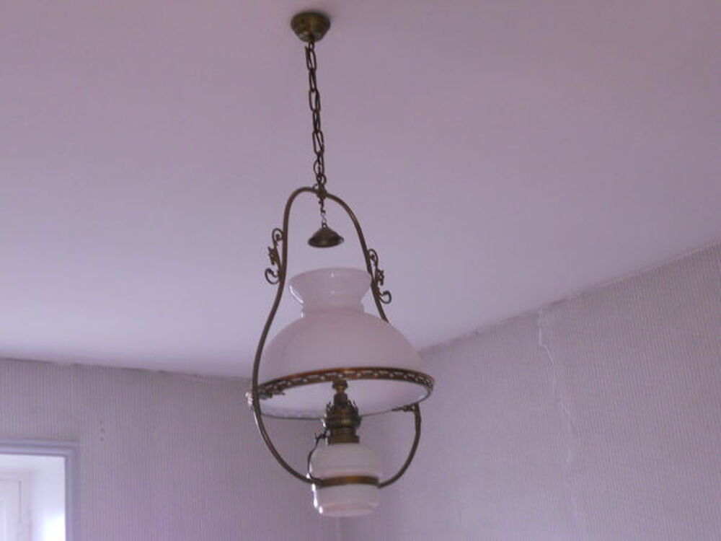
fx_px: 1125
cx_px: 360
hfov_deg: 35.5
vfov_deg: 27.0
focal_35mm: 54
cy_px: 270
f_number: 4.8
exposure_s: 1/30
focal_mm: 9.8
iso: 320
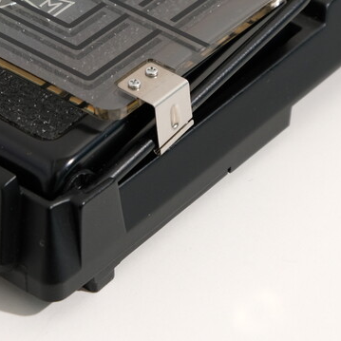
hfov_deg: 8.4
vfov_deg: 8.4
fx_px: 2307
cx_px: 47
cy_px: 45
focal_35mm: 207
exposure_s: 1/125
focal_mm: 48.4
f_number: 8
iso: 200
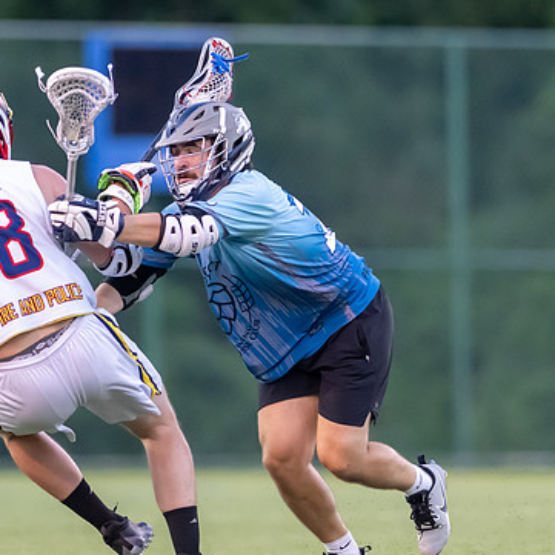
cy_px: 241
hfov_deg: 2.5
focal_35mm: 712
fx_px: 12915
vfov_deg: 2.5
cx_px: 272
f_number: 2.8
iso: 6400
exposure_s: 1/2000
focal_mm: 300
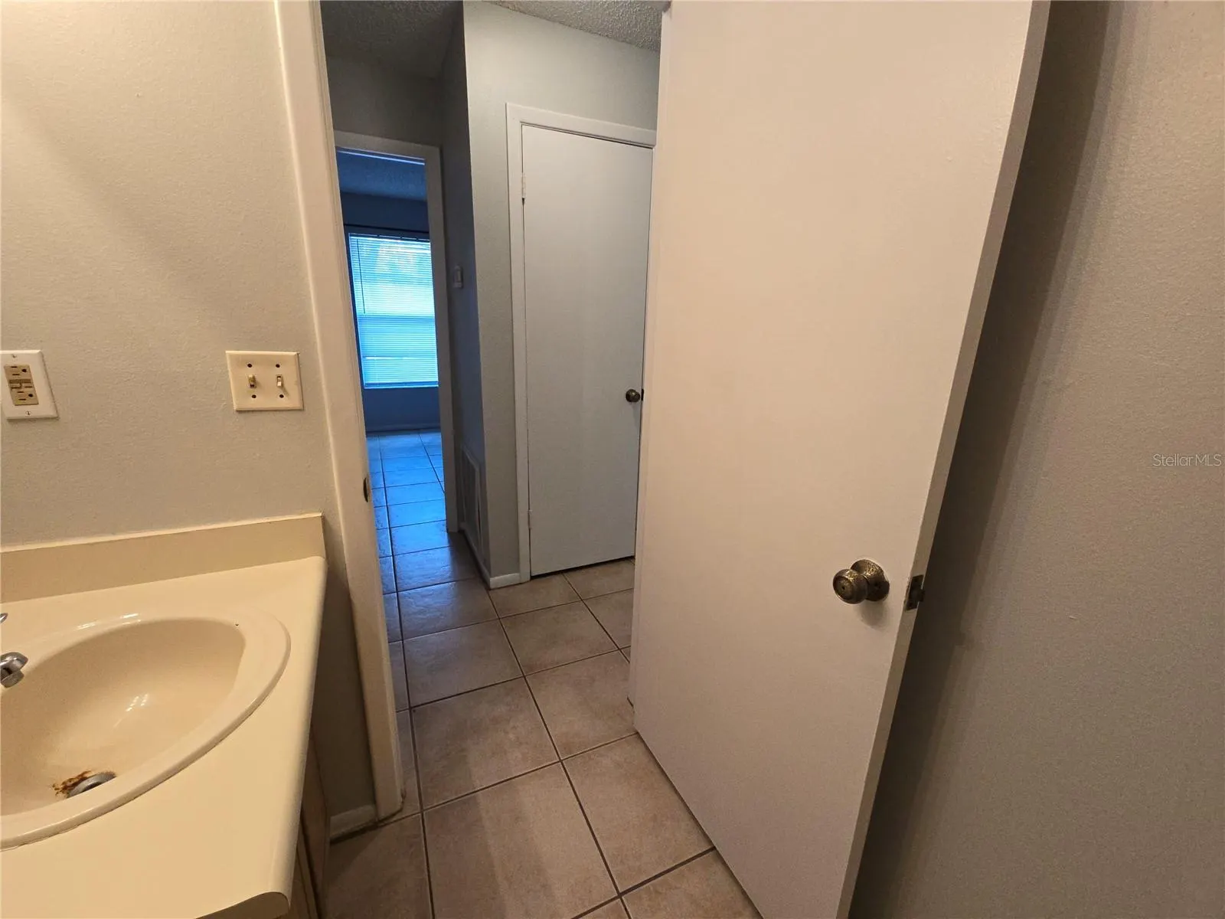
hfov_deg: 106.2
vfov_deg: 89.9
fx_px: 460
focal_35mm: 13
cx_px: 612
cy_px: 460
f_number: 2.2
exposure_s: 1/60
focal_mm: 2.2
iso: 160
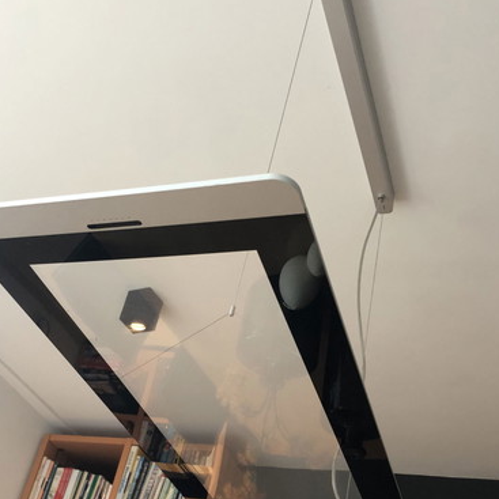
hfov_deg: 36.6
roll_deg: -16.0
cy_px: 371
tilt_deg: +30.0
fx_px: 750
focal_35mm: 46
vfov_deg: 36.0
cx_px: 190
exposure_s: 1/15
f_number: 1.8
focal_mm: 4
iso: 40
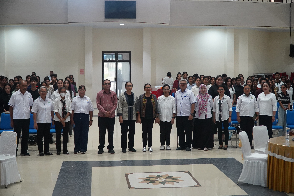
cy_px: 98
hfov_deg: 38.2
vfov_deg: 26.0
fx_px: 425
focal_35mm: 52
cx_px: 147
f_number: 4
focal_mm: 35
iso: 4000
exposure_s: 1/160
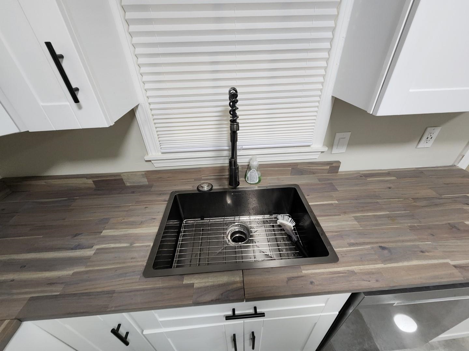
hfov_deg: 106.2
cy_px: 176
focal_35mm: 13
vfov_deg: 89.9
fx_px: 176
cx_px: 234
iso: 400
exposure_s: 1/60
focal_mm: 2.2
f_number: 2.2
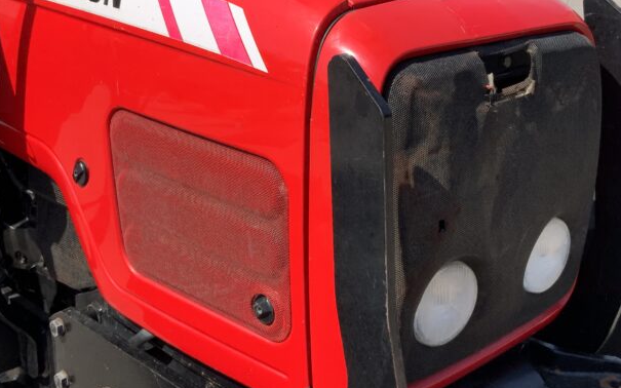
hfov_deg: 38.9
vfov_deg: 24.7
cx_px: 309
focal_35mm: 52
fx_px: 880
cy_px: 113
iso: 16
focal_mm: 3
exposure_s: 1/1015
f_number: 1.8
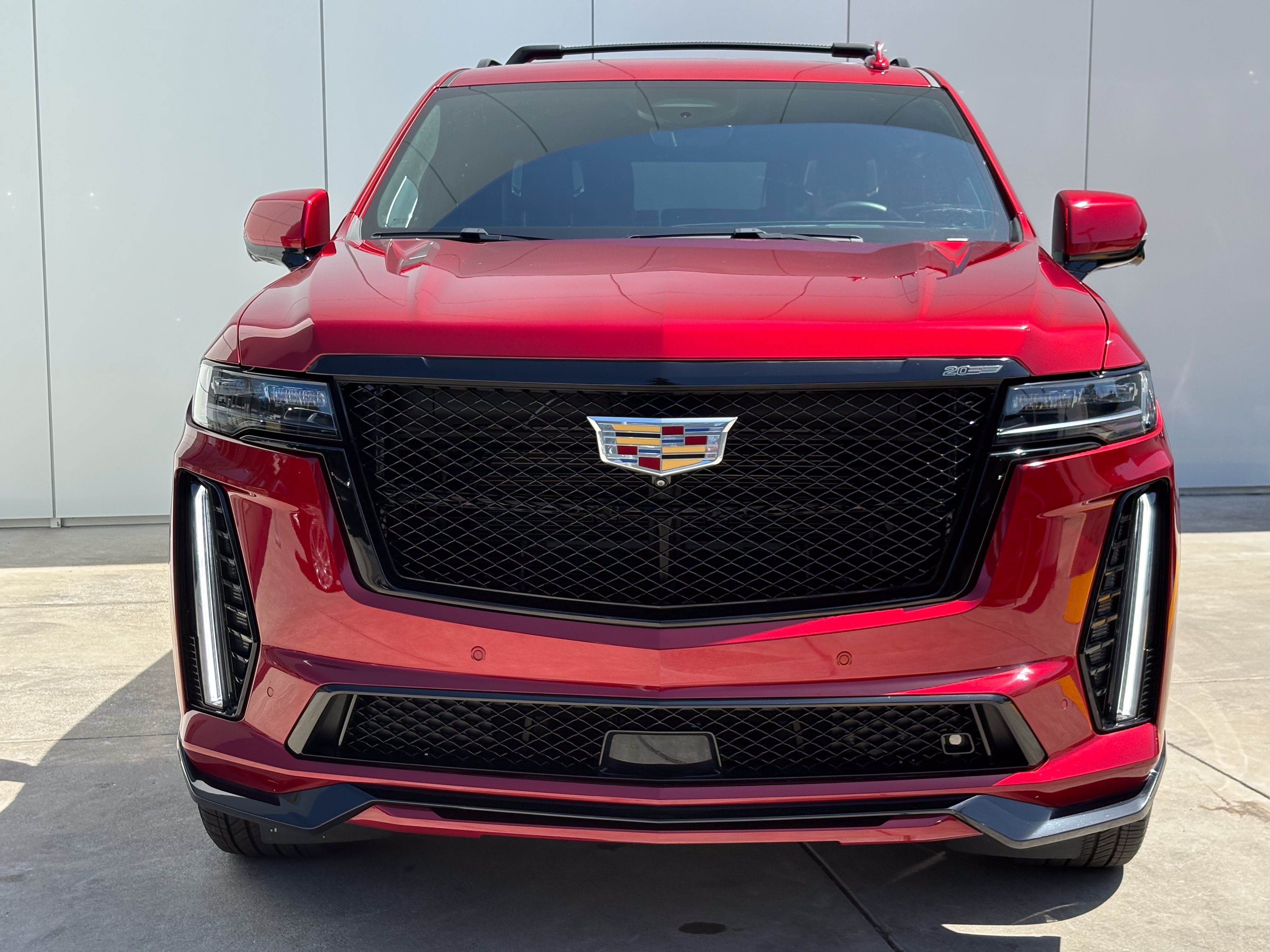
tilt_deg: -6.7
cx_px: 635
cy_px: 476
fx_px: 1908
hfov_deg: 36.8
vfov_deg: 28.0
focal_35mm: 52
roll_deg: -0.9
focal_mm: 5.96
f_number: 1.6
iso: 50
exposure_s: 1/1156
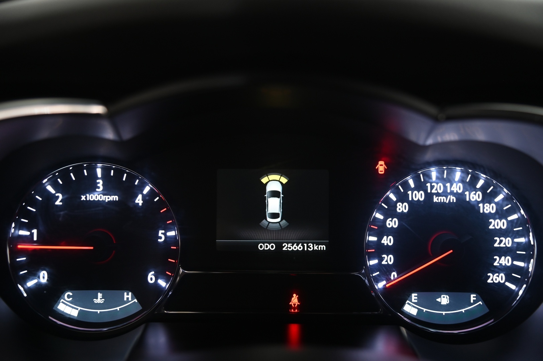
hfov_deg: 42.8
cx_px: 272
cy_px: 180
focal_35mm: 46
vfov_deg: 29.2
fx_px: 693
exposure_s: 1/20
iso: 1000
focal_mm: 46
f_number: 4
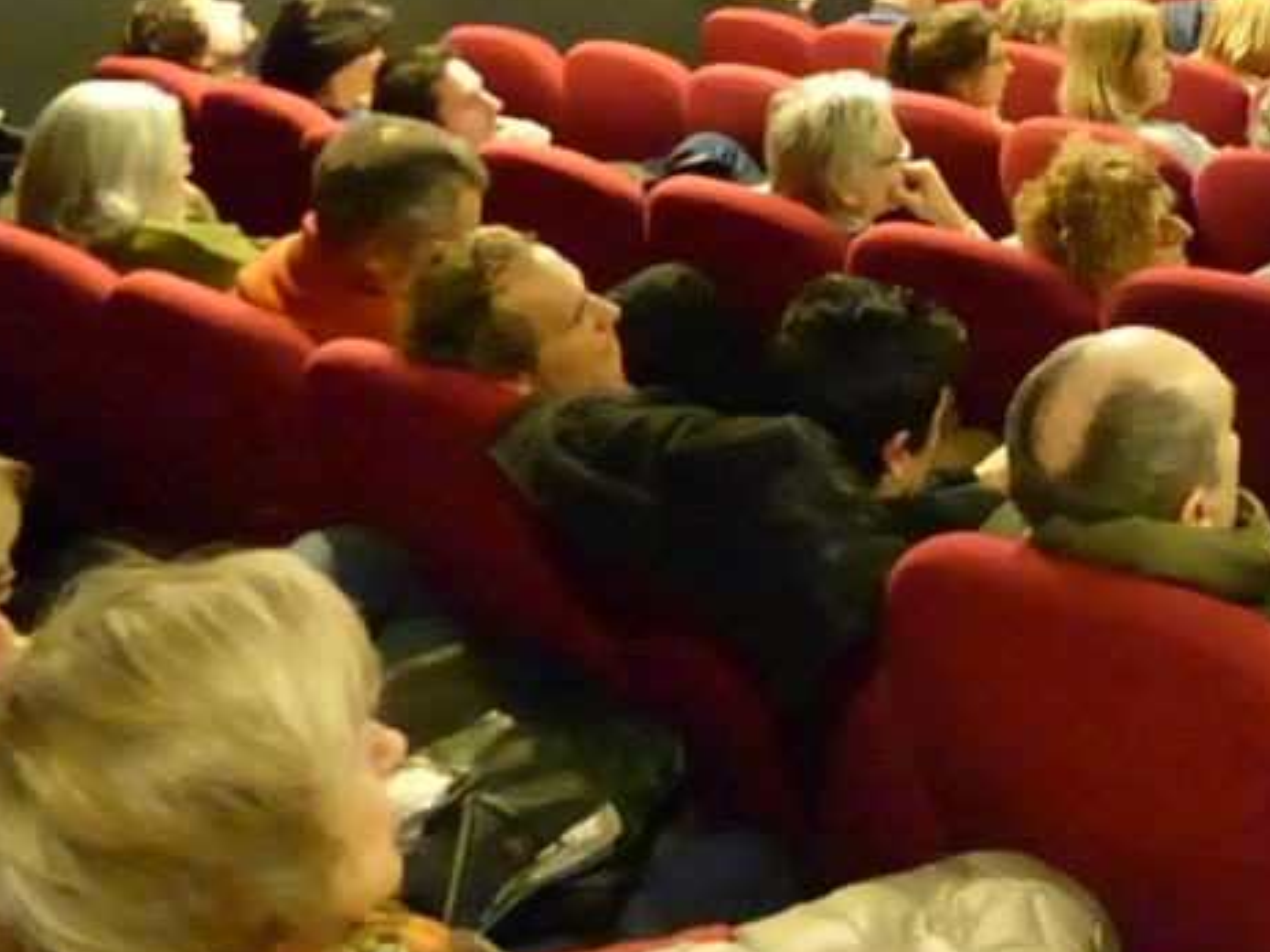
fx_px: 1981
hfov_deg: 33.2
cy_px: 85
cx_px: 1210
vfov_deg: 26.1
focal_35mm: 54
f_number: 2.8
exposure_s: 1/10
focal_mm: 4.5
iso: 3200
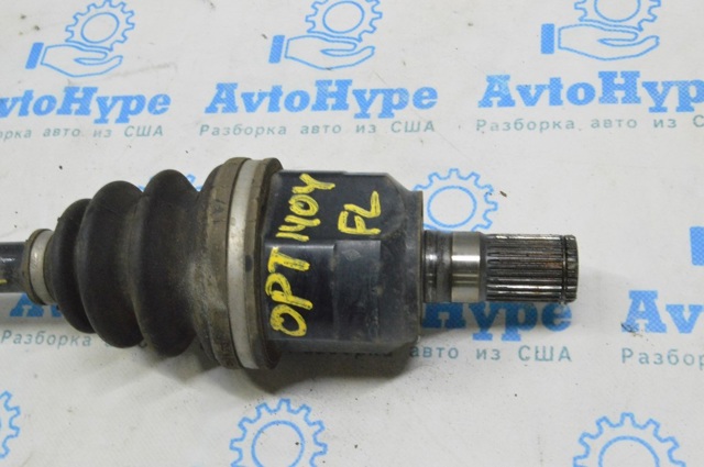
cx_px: 352
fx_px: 937
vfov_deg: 28.0
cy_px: 234
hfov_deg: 41.2
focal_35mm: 48
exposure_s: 1/20
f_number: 20
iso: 6400
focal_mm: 32
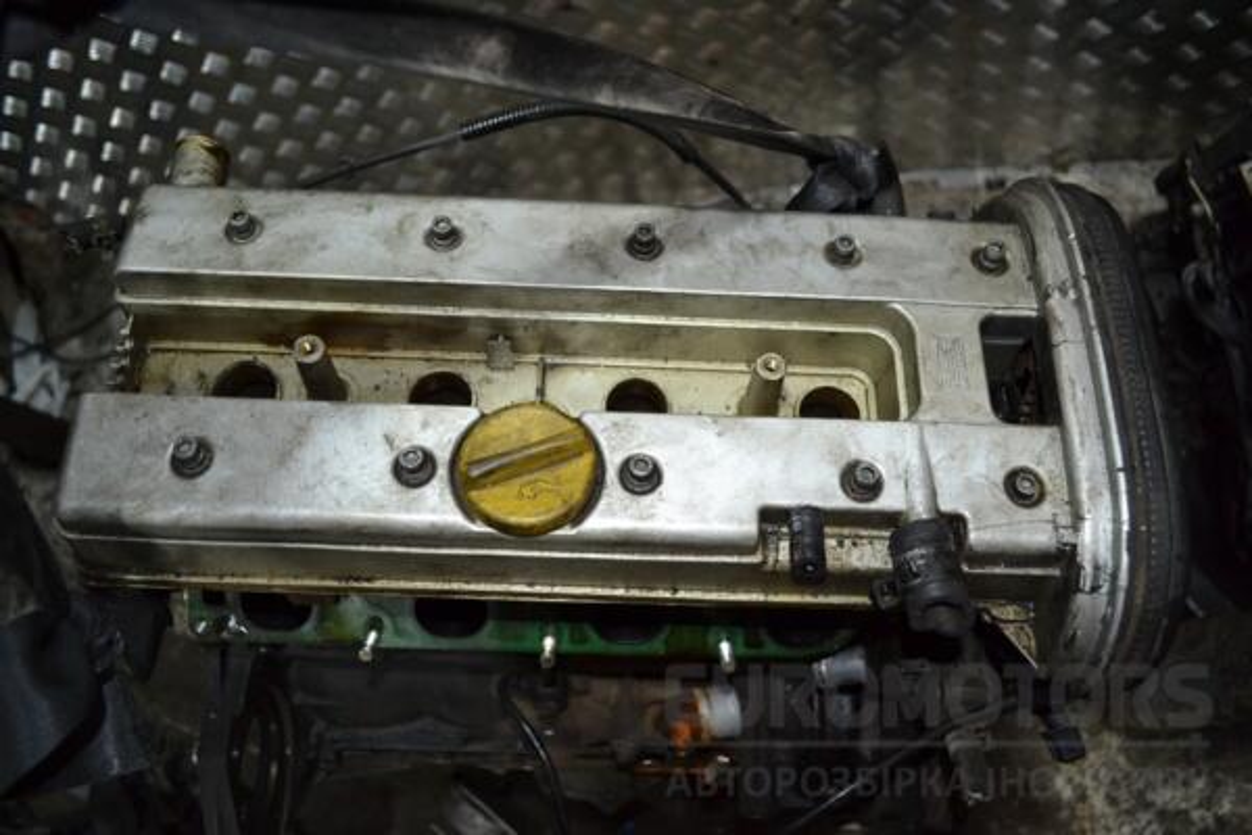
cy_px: 418
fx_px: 1043
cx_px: 626
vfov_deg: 43.6
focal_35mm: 30
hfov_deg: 61.9
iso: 560
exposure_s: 1/60
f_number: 3.8
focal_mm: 20
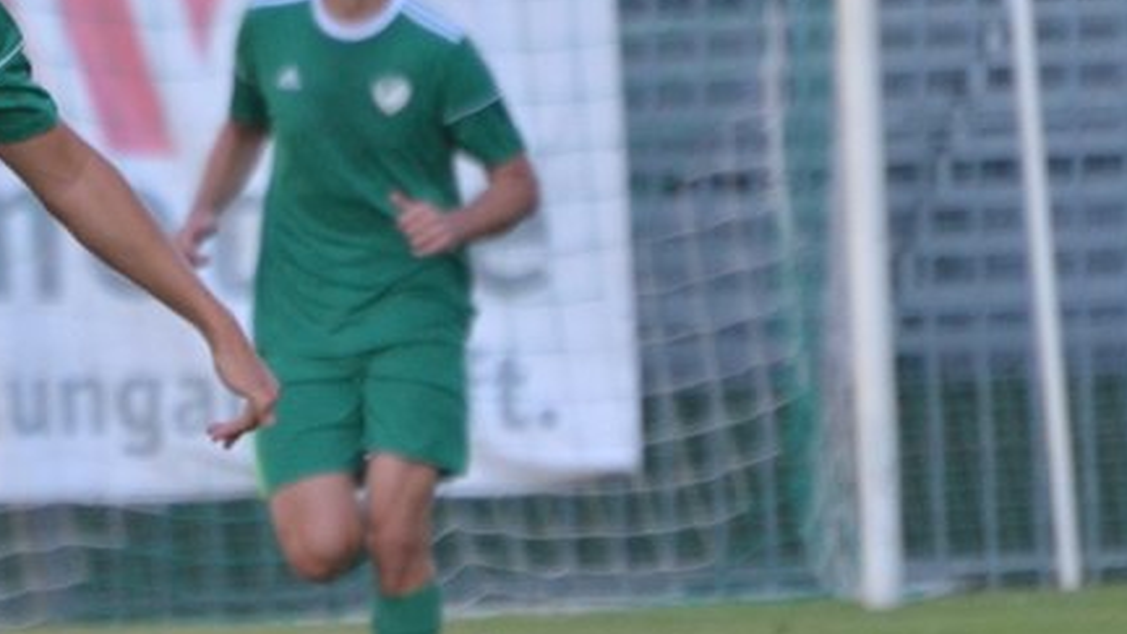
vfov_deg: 0.9
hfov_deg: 1.7
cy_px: 393
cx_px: -16
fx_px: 39028
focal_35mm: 1306
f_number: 5.6
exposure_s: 1/800
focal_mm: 300
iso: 1000
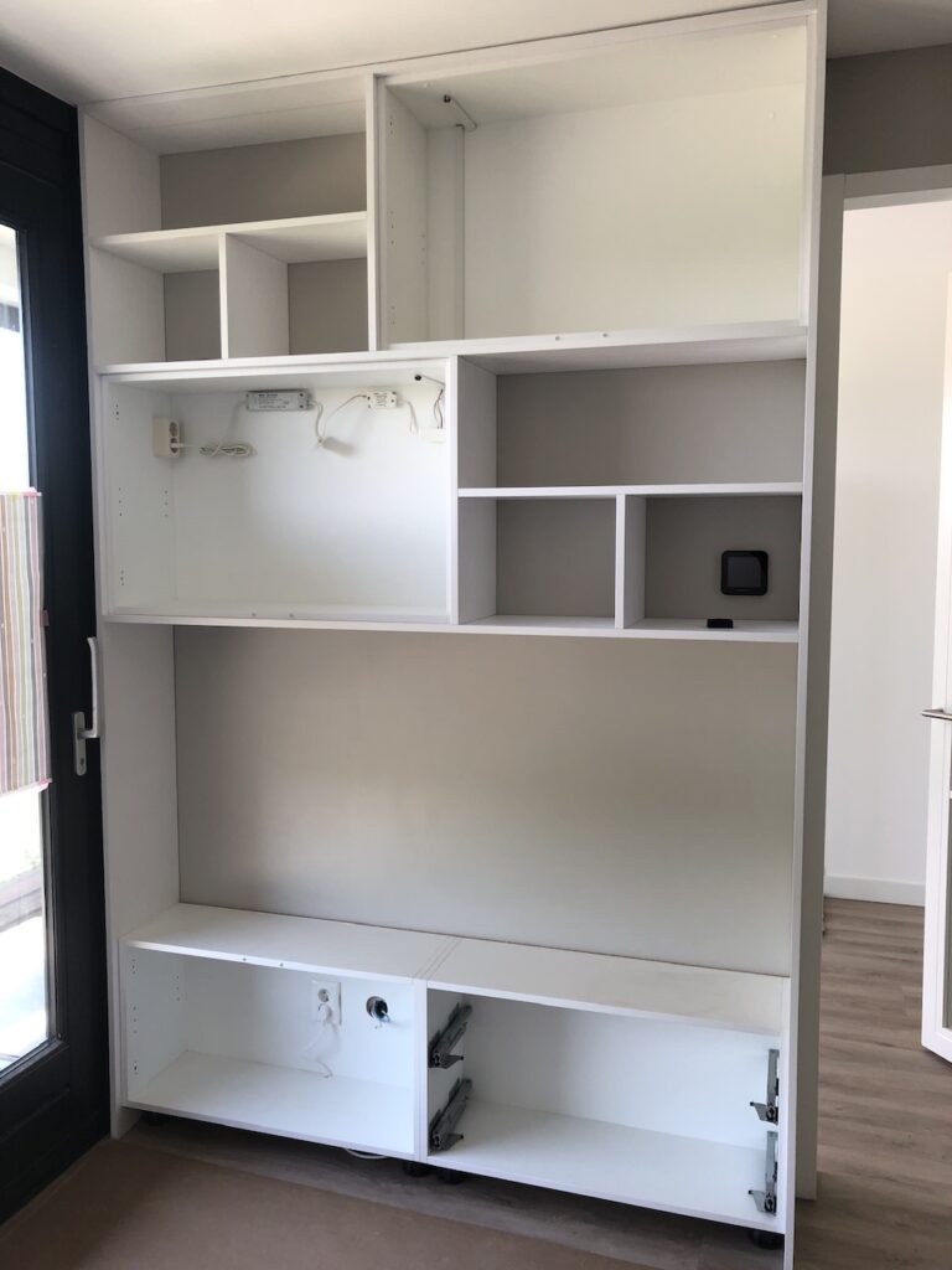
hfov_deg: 49.7
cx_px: 476
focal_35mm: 28
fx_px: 1027
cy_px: 635
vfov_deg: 63.4
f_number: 1.8
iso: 40
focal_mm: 4
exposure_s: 1/120
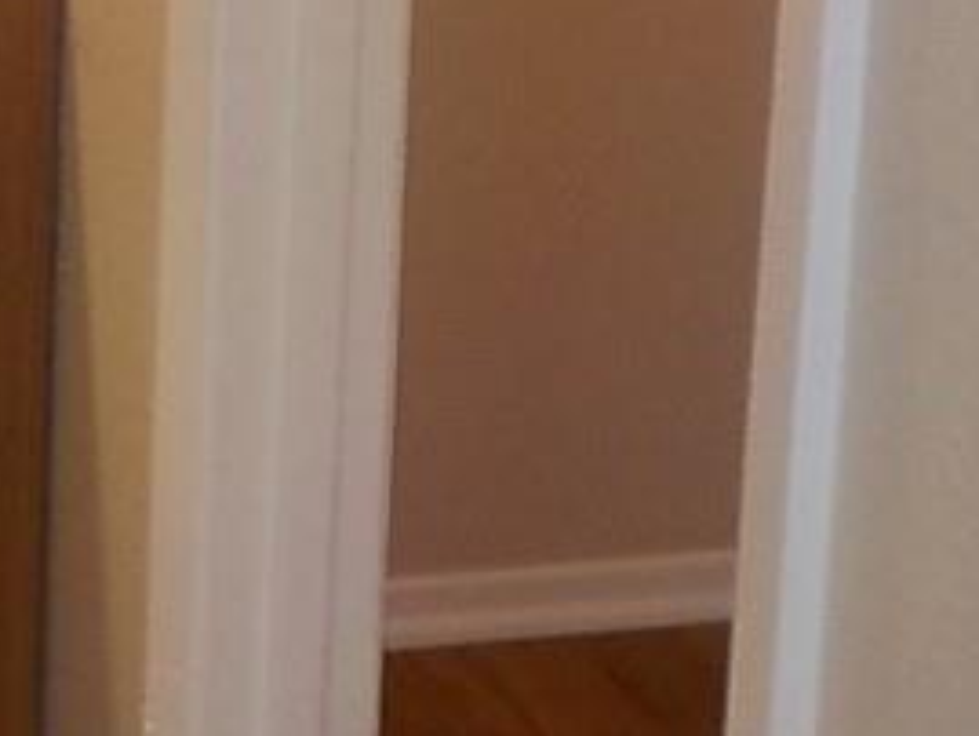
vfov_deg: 12.0
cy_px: -565
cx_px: -495
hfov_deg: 15.8
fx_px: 3226
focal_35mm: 114
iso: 200
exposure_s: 1/30
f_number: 3.3
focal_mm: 4.1
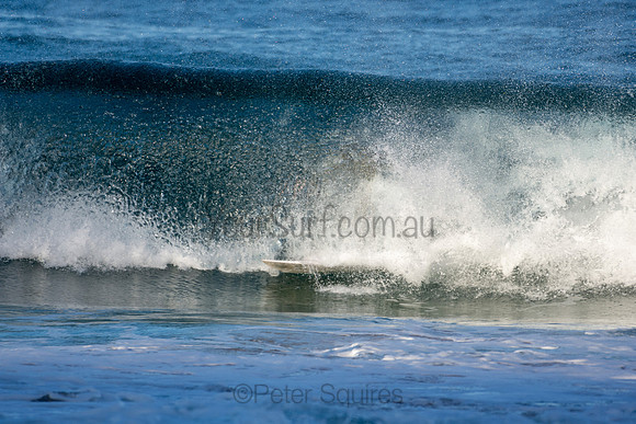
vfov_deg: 1.8
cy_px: 212
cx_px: 318
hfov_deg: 2.7
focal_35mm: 750
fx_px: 13252
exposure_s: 1/1250
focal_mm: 500
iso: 250
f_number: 5.6
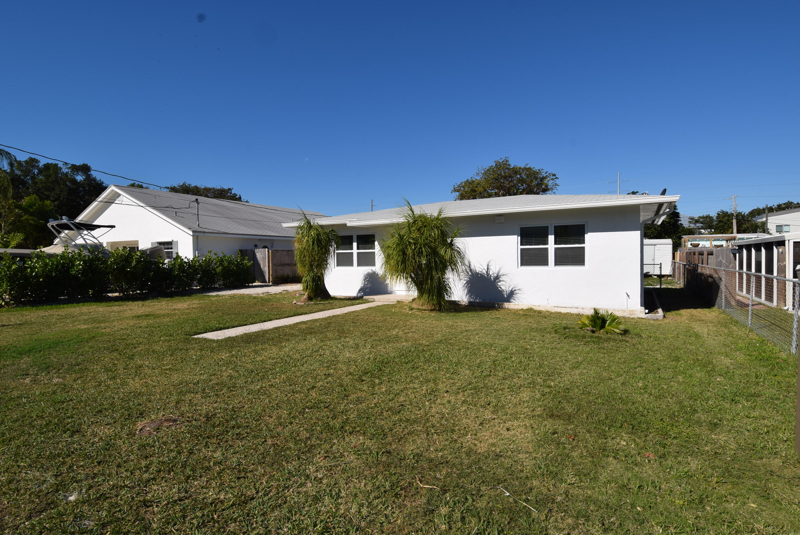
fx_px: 801
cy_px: 268
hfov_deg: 53.1
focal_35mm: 36
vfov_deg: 36.9
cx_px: 400
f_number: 13
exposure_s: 1/200
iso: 100
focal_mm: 24
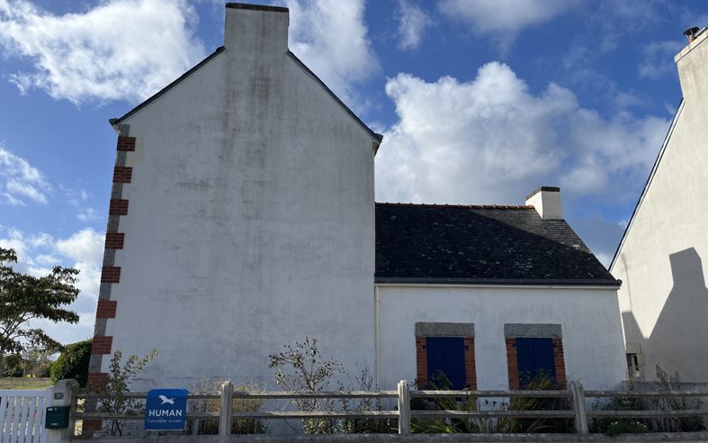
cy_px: 217
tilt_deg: +15.3
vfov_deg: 44.5
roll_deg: -0.3
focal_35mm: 28
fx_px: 540
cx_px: 354
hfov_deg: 66.5
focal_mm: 5.1
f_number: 1.6
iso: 50
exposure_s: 1/4484
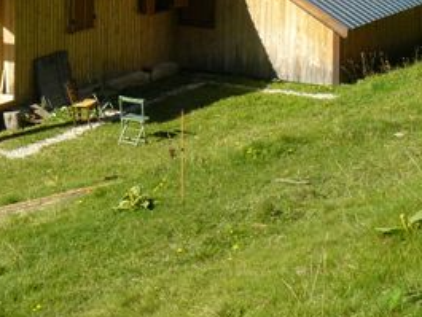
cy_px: -5
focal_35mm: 111
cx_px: 10
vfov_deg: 13.2
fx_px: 1354
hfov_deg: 17.3
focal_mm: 8.1
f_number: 5.6
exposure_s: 1/250
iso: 100
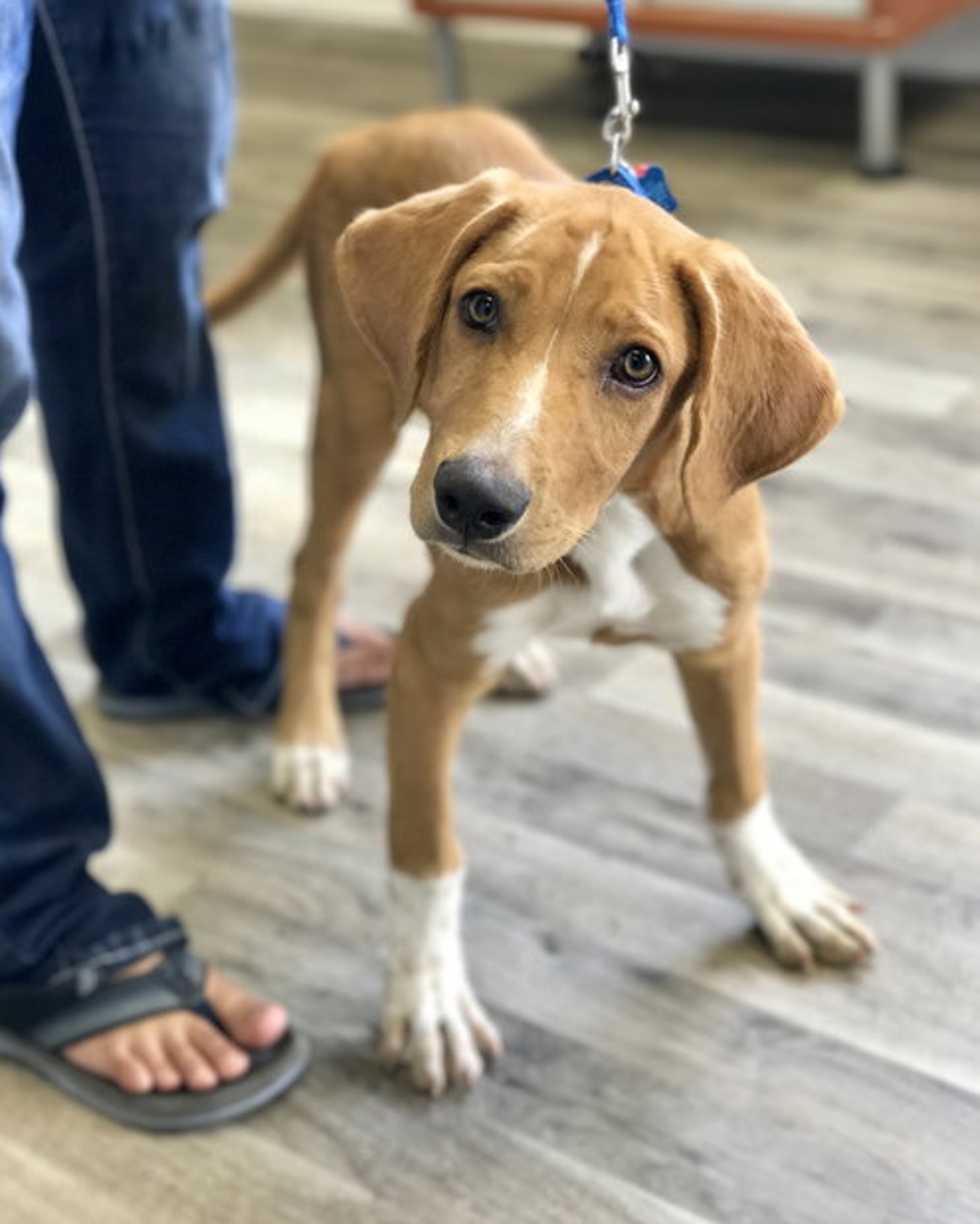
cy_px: 585
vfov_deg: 31.4
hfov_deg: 25.4
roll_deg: +6.0
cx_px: 487
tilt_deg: -27.6
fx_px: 2174
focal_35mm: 60
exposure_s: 1/60
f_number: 2.8
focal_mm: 6.6
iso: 80
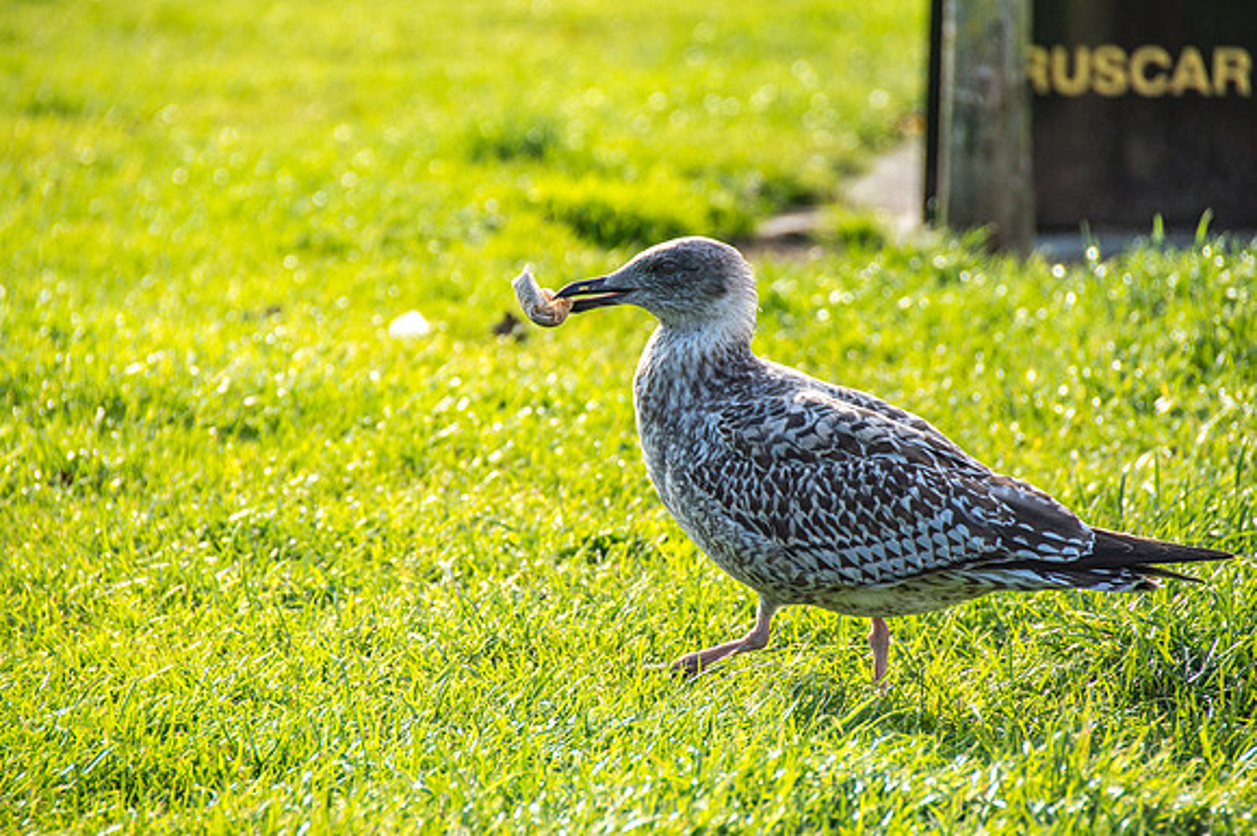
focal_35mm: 300
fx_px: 10469
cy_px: 418
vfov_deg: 4.6
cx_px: 628
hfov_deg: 6.9
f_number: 7.1
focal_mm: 200
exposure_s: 1/640
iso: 200
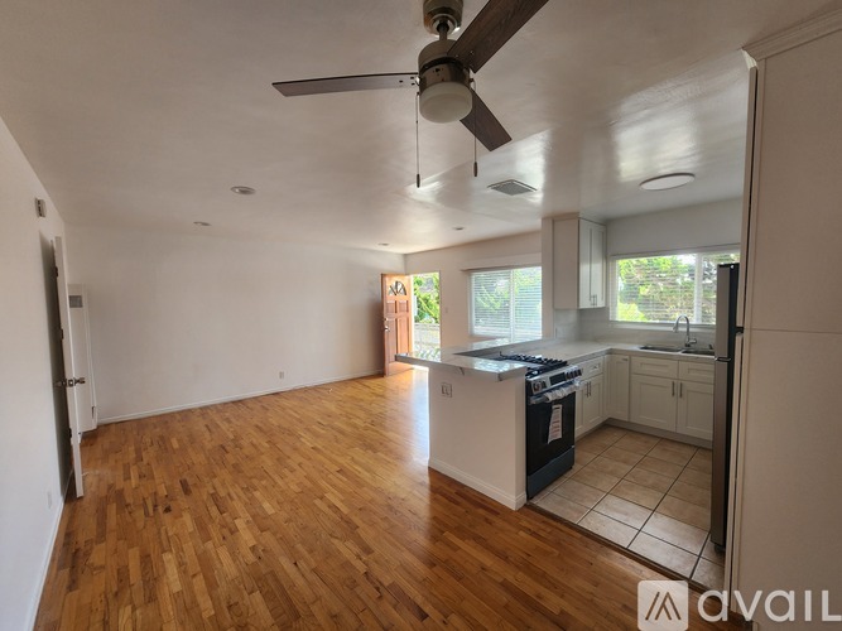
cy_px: 316
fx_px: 316
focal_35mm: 13
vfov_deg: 89.9
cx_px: 421
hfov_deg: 106.2
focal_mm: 2.2
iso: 100
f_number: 2.2
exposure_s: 1/60
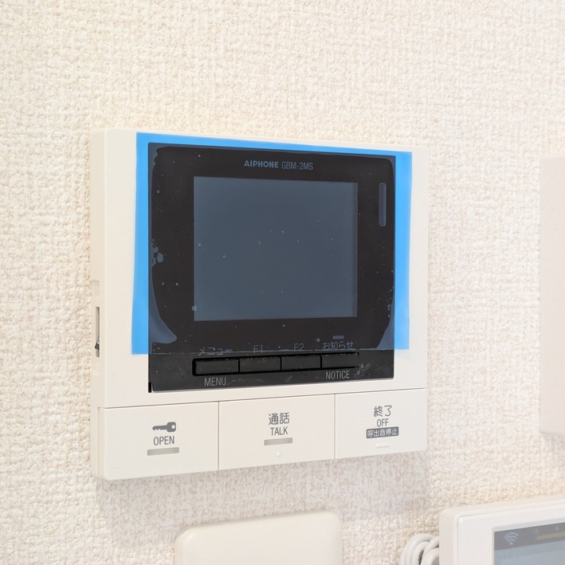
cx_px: 233
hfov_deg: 28.1
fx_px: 1126
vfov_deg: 28.2
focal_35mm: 61
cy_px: 280
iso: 205
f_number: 1.89
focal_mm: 5.43
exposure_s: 1/120
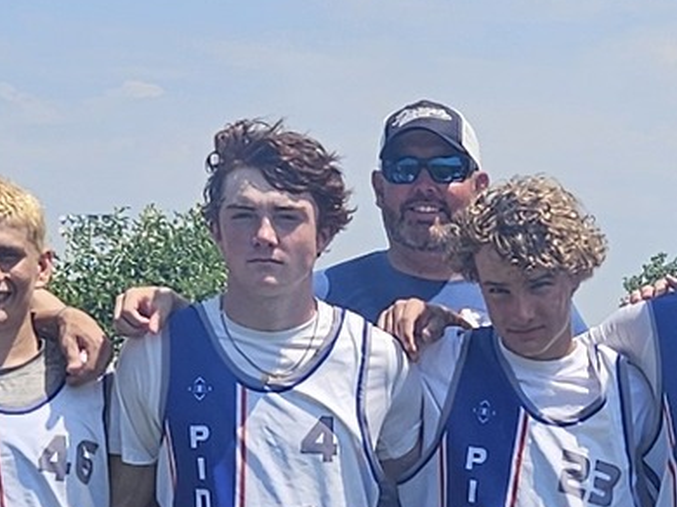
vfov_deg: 8.4
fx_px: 3460
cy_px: 457
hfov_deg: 11.0
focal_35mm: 177
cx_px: 781
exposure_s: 1/2558
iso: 25
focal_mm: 5.4
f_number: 1.8
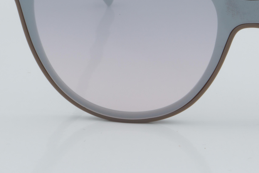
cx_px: 248
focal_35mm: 170
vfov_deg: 8.1
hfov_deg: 12.0
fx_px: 1223
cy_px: 30
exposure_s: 1/4
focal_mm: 55
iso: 100
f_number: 32
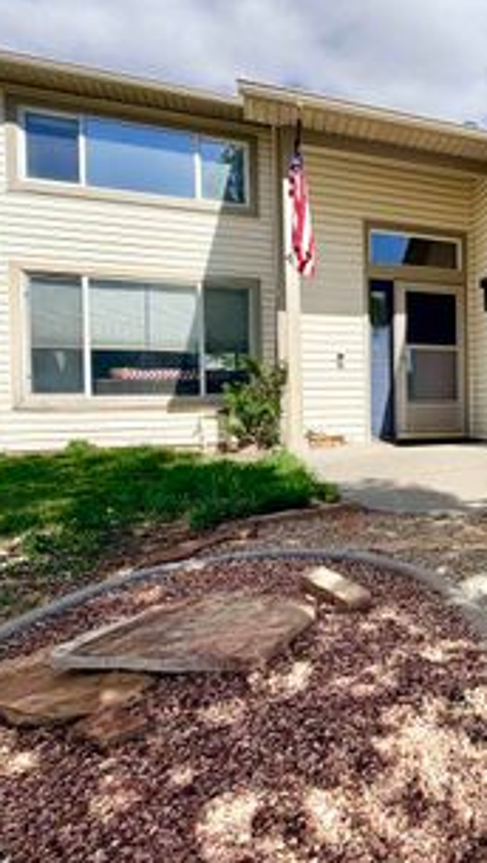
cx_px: 535
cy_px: 412
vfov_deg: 74.0
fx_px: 573
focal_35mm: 25
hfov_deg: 38.2
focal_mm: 2.22
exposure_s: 1/1211
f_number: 2.2
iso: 20
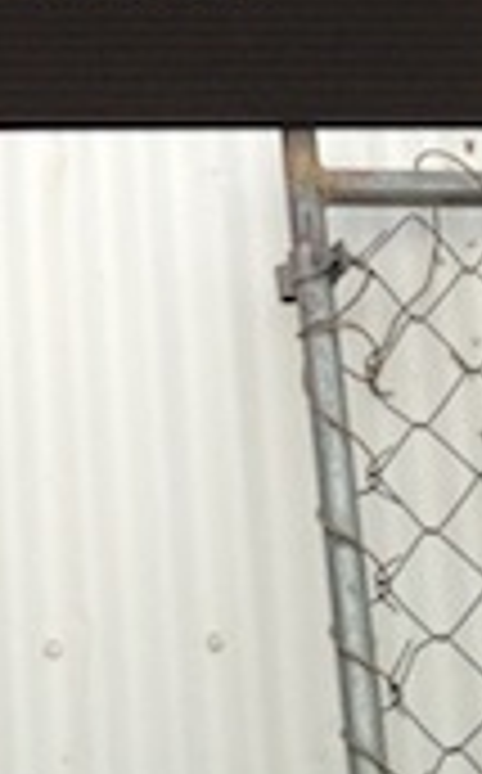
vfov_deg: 12.1
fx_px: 3458
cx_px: -54
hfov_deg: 7.9
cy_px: -436
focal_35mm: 164
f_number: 2.4
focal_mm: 4.28
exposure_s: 1/968
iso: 64
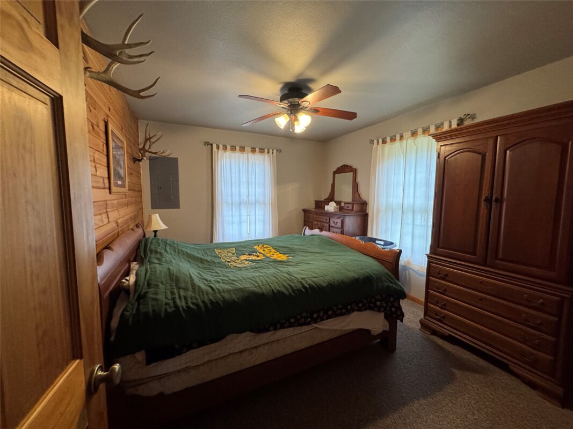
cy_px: 214
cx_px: 286
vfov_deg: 85.7
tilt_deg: -5.8
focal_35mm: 14
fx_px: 232
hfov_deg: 102.1
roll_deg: -0.6
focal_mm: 2.22
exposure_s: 1/120
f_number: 2.2
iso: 320
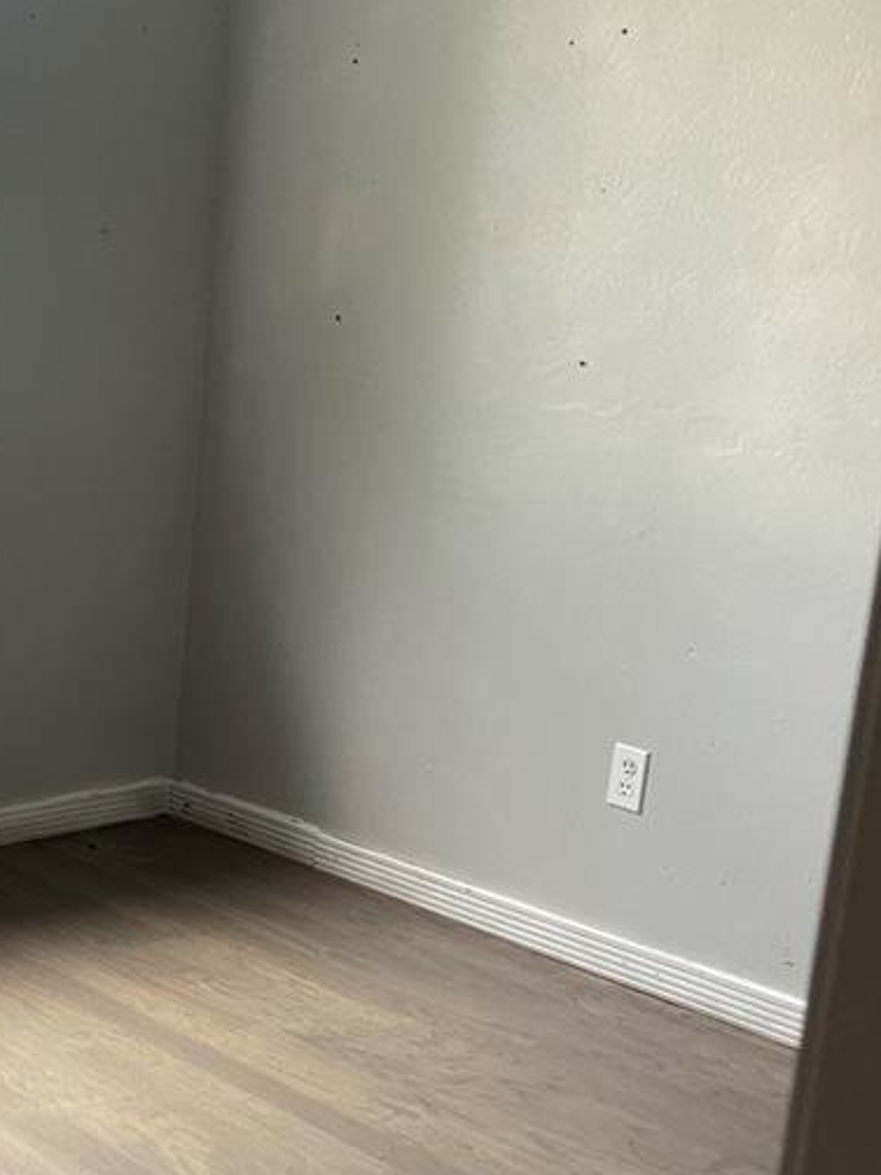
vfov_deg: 31.0
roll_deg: -2.7
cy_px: 755
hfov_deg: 22.6
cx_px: -28
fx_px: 2105
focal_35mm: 62
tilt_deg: -15.5
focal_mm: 5.1
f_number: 1.6
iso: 125
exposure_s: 1/118
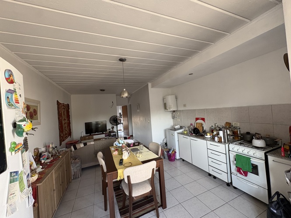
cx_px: 146
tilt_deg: +0.6
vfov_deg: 85.7
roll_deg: +4.4
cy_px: 109
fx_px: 118
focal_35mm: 14
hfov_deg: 102.0
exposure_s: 1/77
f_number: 2.2
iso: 250
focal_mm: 2.22
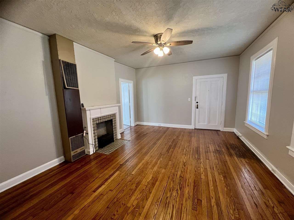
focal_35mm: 13
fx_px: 110
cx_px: 147
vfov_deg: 89.9
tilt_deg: -7.6
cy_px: 110
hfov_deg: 106.2
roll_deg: +1.0
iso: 160
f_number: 1.8
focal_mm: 1.57
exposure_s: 1/60
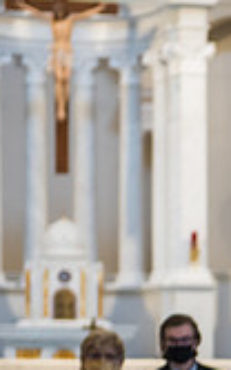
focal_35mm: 263
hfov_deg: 4.8
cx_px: 604
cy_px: 406
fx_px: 2656
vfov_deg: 7.9
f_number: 2.8
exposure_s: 1/200
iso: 1000
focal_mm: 70
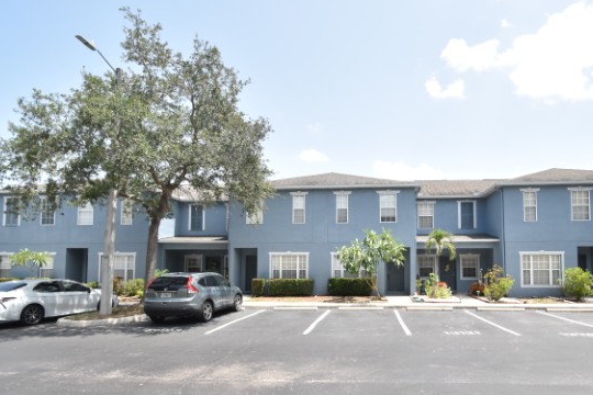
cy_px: 249
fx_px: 329
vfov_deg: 61.0
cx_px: 355
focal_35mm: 20
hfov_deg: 83.0
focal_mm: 10
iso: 800
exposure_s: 1/4000
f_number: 3.5
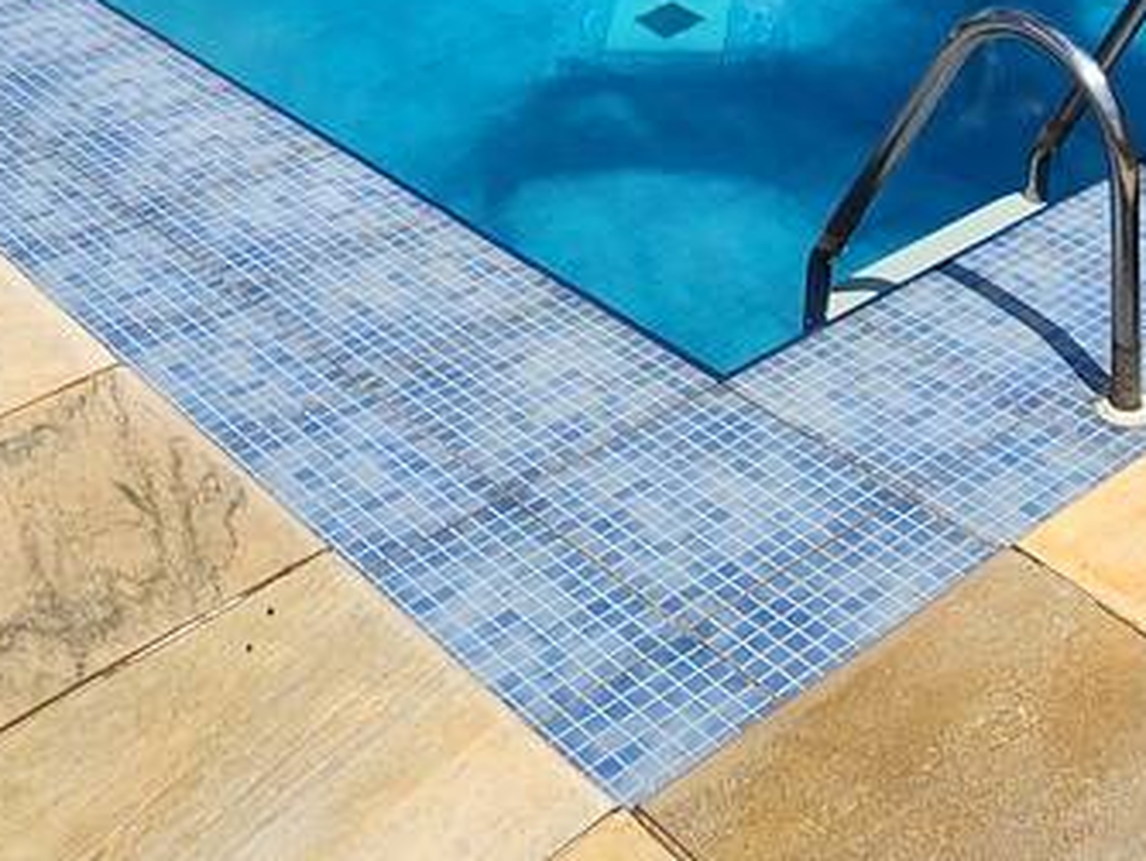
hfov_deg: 33.7
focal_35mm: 56
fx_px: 1855
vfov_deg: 19.3
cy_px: -717
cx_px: 854
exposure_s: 1/3042
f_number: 2.2
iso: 50
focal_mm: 2.2
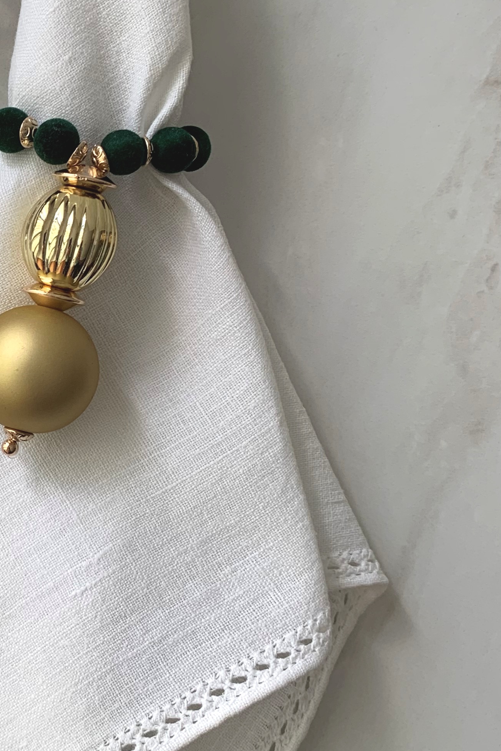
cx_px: -78
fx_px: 1169
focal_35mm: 56
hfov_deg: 22.5
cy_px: 299
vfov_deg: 35.5
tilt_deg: -84.9
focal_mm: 4.25
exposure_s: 1/122
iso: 25
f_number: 1.8
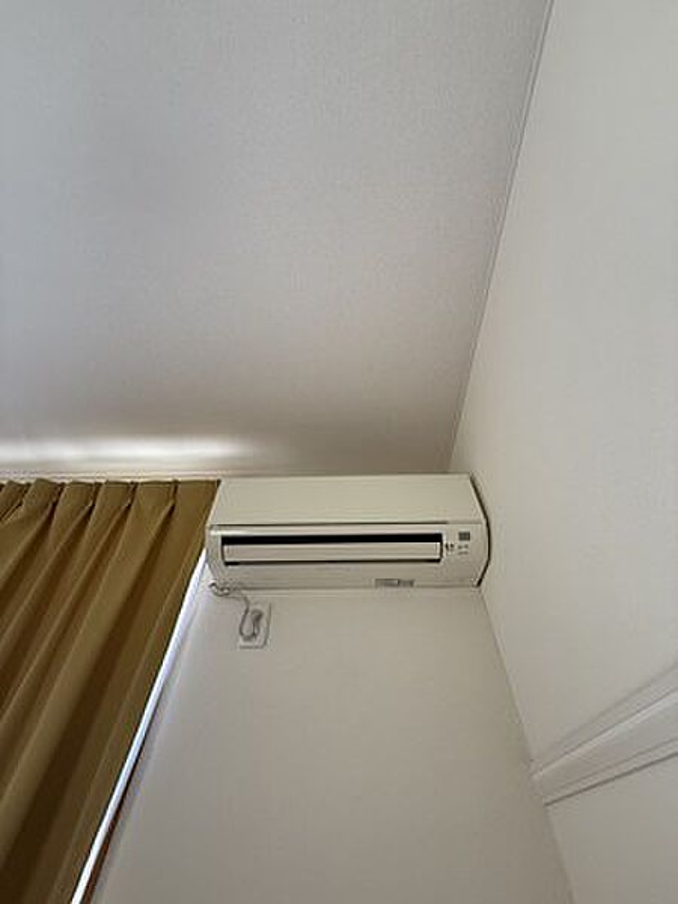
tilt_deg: +50.1
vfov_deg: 102.1
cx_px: 339
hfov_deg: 85.7
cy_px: 452
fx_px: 366
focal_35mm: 14
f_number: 2.2
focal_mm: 2.22
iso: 250
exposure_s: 1/99
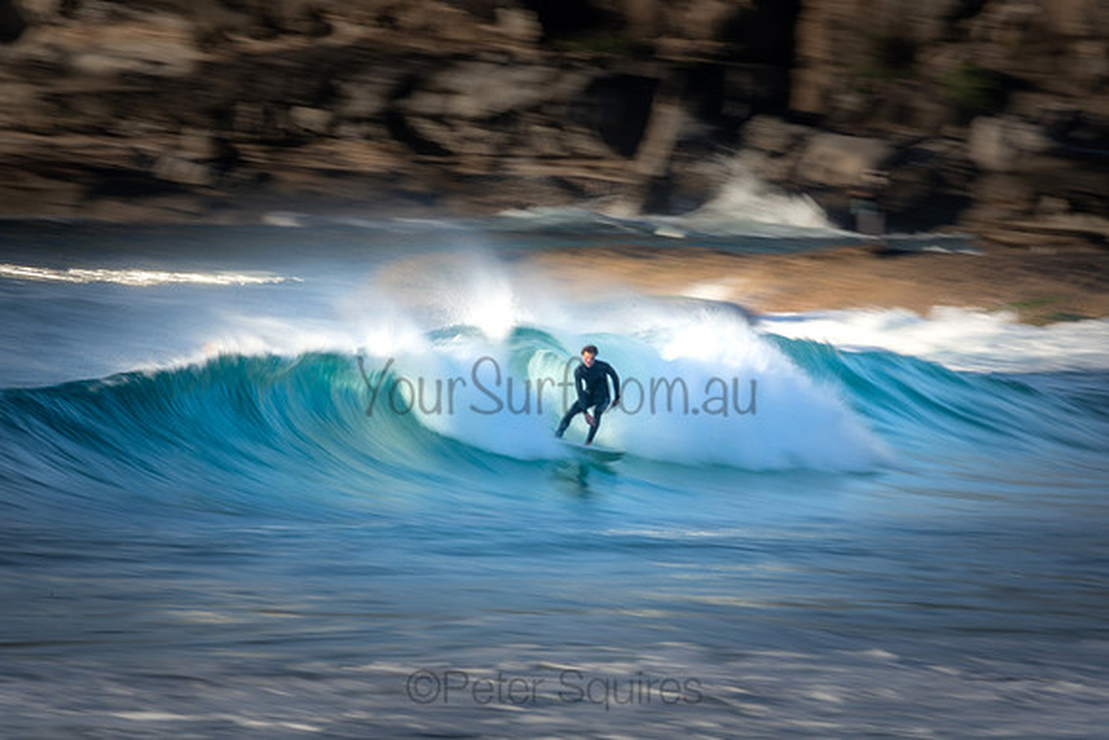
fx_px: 24482
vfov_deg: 1.7
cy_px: 379
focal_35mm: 795
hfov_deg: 2.6
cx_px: 583
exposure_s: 1/13
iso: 125
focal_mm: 500
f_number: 32
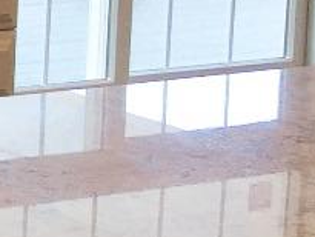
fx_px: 1857
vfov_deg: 7.2
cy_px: -140
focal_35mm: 204
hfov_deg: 7.9
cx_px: -725
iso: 50
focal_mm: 4.15
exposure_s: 1/120
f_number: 2.2
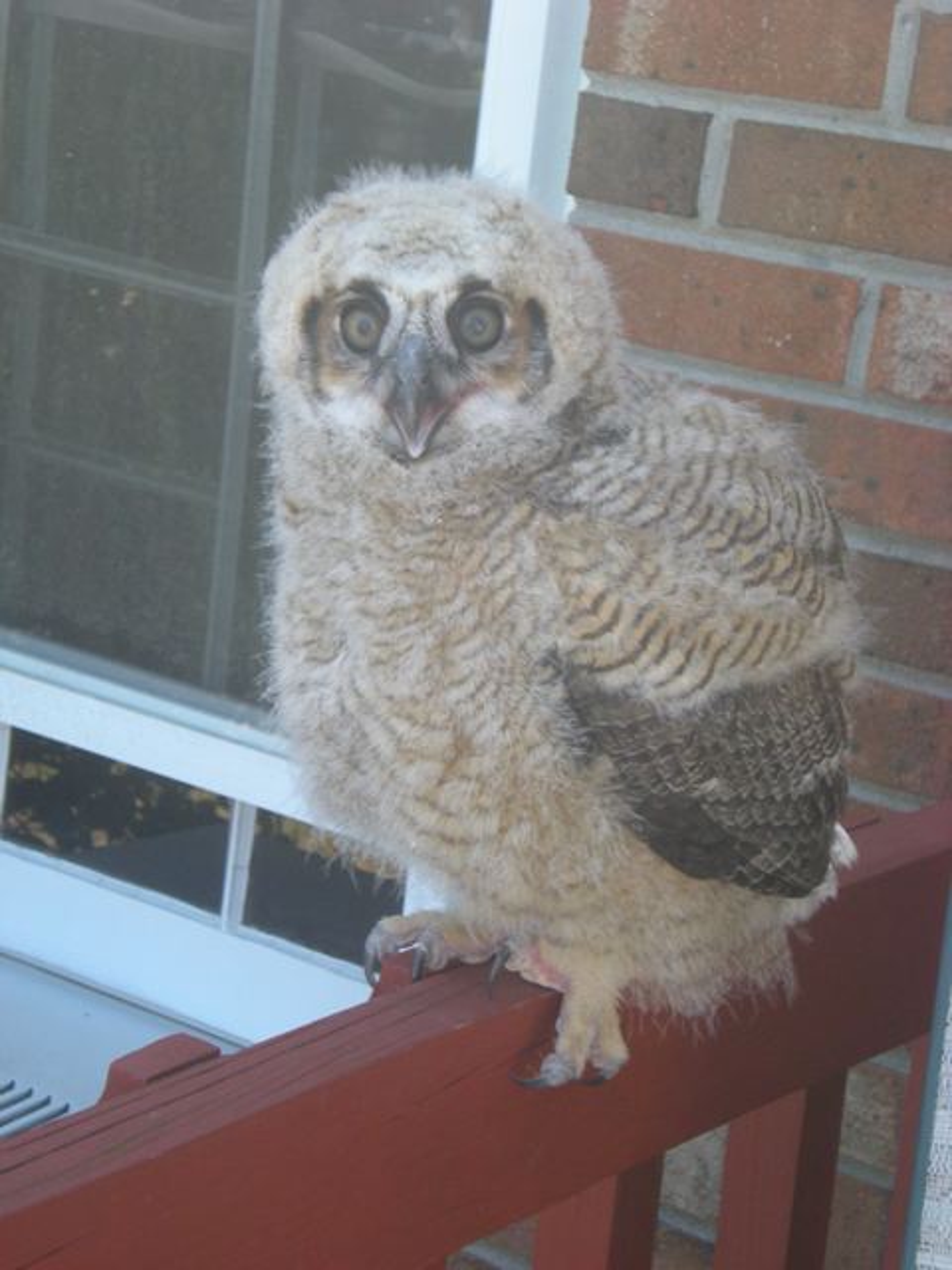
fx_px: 3190
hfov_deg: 17.0
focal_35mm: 87
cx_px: 476
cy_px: 635
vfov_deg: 22.5
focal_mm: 14.3
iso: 160
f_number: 5.1
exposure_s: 1/127
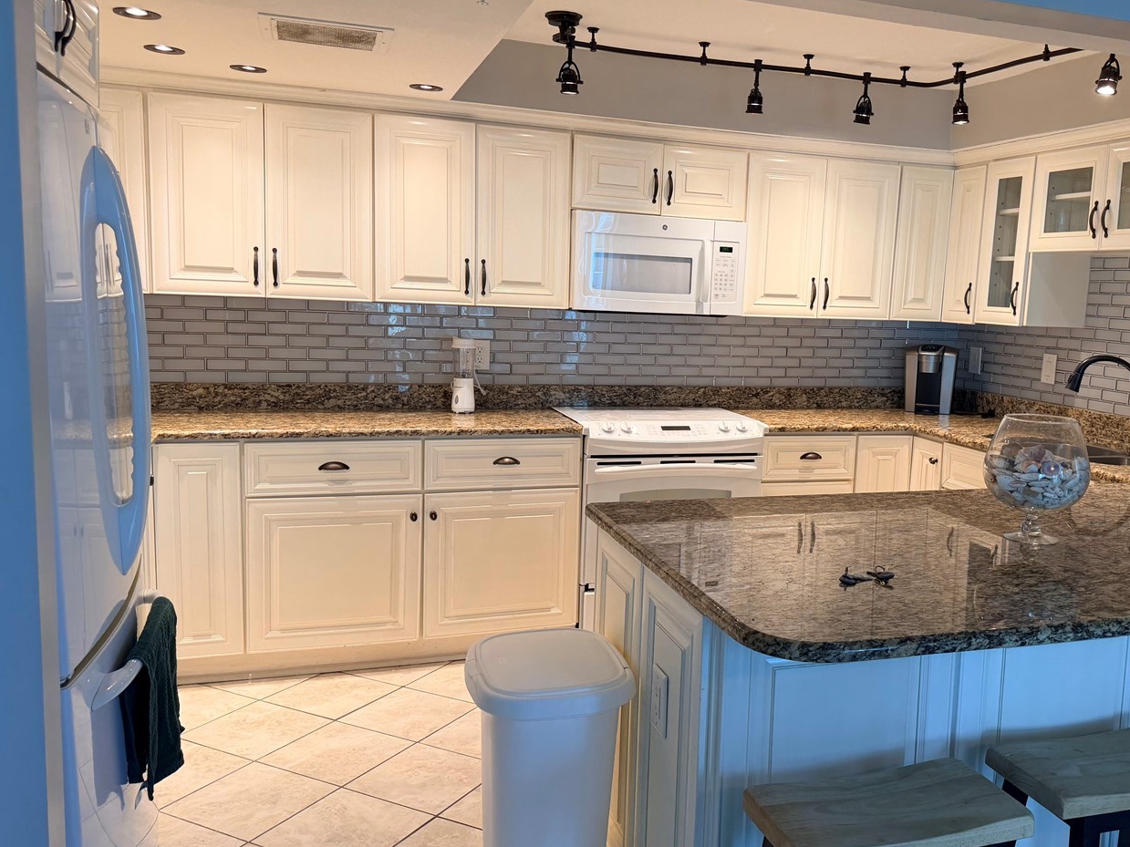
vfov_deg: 45.4
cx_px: 695
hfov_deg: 57.7
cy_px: 424
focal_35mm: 31
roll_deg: -2.4
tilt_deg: -6.9
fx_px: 1012
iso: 125
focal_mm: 6.76
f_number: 1.78
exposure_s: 1/120
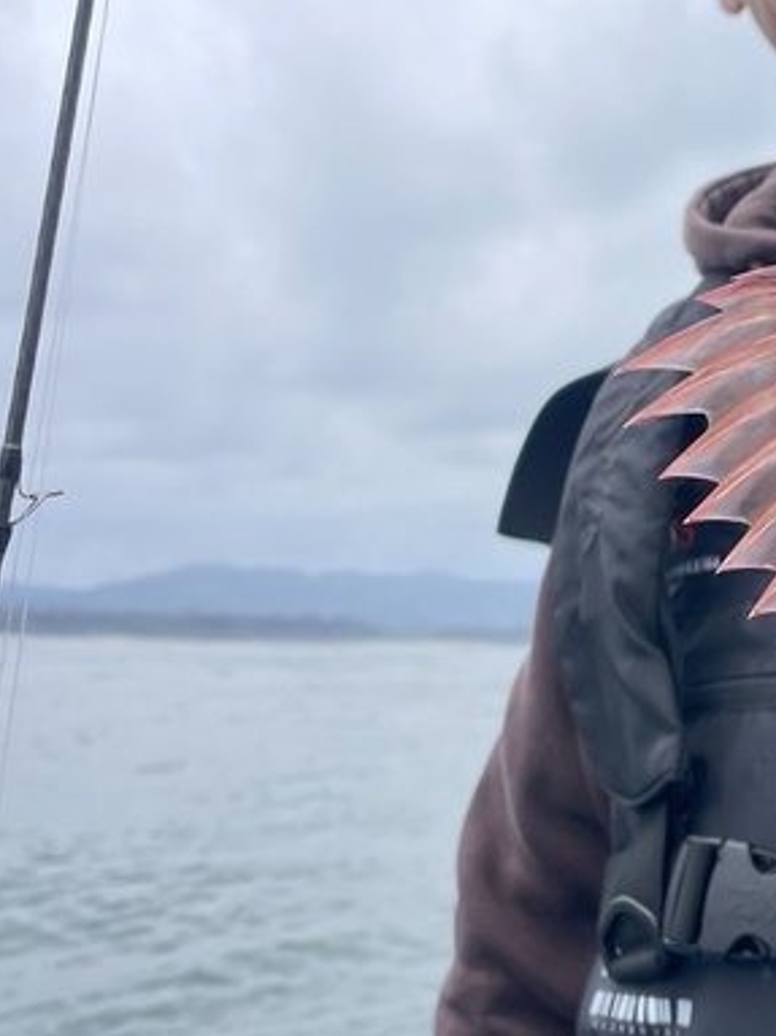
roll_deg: -0.8
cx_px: 860
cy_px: 563
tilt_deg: +4.2
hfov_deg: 23.6
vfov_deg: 33.2
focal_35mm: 58
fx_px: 1735
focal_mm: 4.2
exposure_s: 1/2092
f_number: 1.6
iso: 32
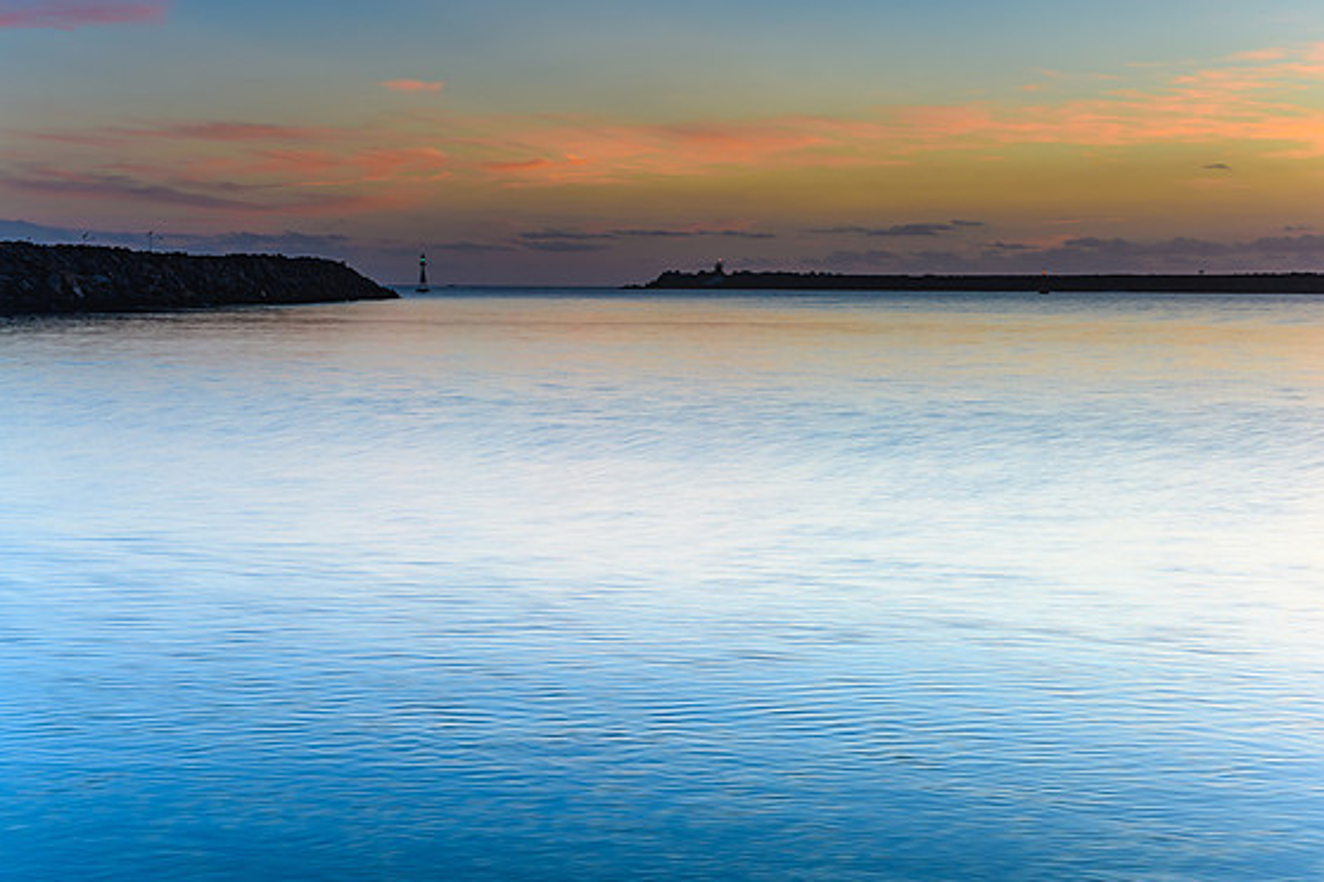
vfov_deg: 22.6
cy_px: 430
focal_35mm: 60
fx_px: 2206
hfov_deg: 33.4
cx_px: 667
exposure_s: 1.6
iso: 50
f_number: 8
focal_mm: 38
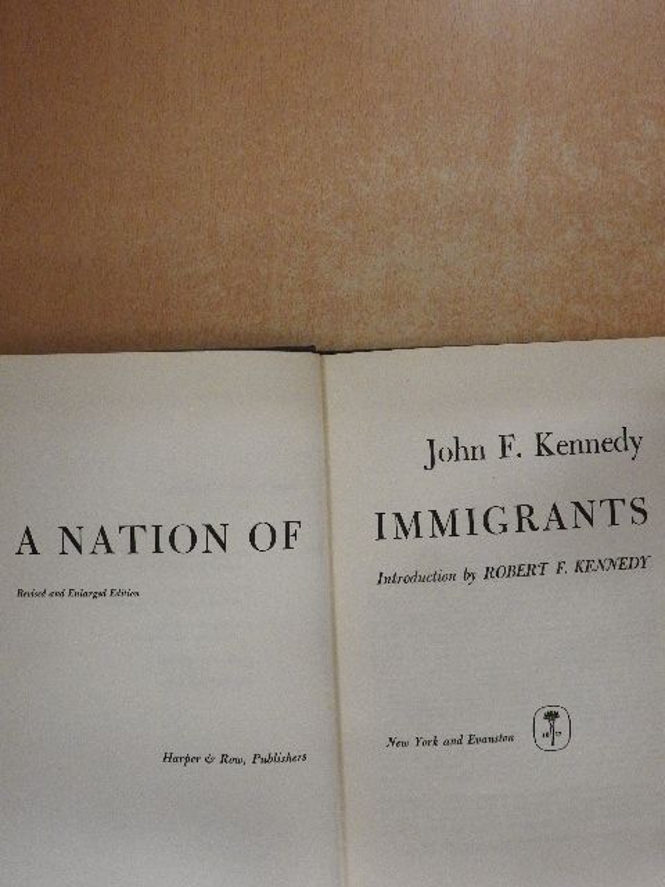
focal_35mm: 30
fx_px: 768
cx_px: 332
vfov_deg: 60.0
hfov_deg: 46.8
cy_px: 444
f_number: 3.5
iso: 900
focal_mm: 5.4
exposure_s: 1/80
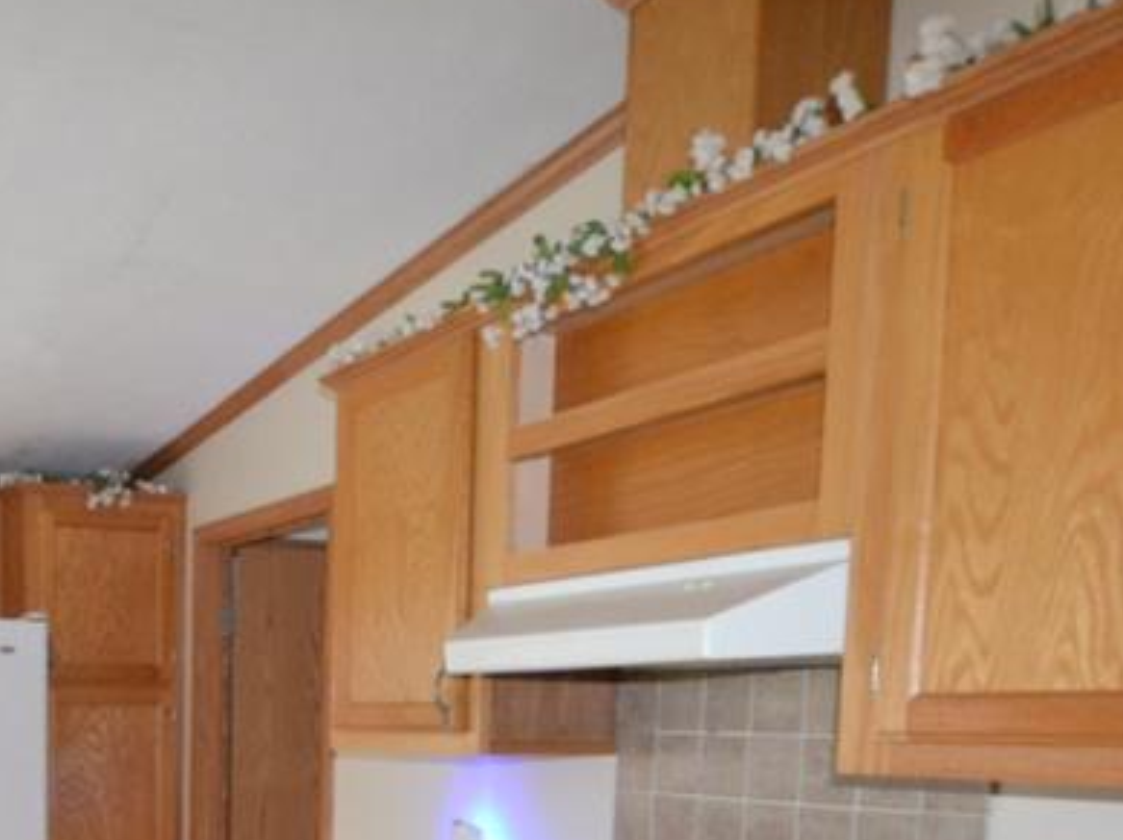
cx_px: 199
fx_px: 1232
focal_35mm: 38
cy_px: 901
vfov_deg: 33.4
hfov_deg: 46.1
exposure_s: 1/60
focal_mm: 10
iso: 2000
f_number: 3.5
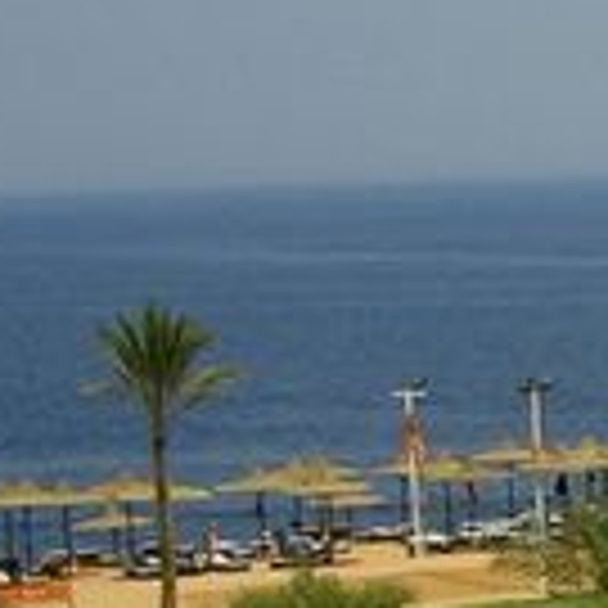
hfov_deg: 8.1
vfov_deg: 8.6
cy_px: 937
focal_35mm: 199
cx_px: 1446
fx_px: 3954
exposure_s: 1/640
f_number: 4.1
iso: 50
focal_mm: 5.8
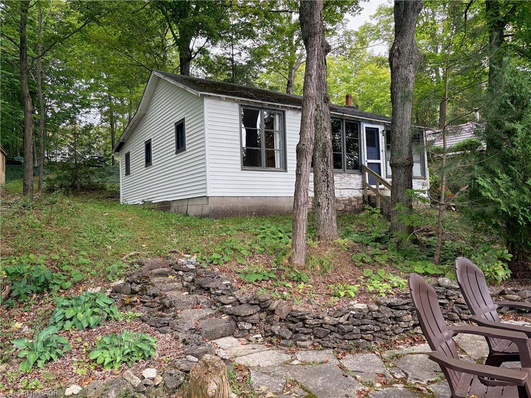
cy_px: 199
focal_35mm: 26
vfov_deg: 53.1
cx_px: 266
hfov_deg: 67.3
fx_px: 399
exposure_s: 1/93
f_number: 1.6
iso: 125
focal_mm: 5.96
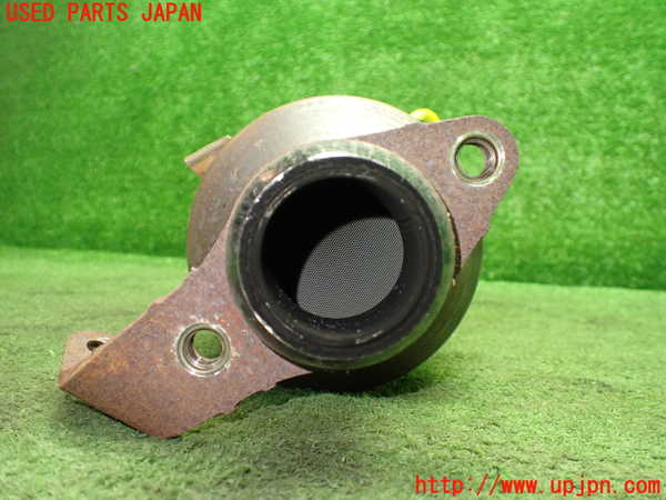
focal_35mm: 30
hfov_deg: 60.0
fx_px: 577
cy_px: 250
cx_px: 333
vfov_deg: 46.8
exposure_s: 1/60
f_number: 2.3
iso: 800
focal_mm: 5.4
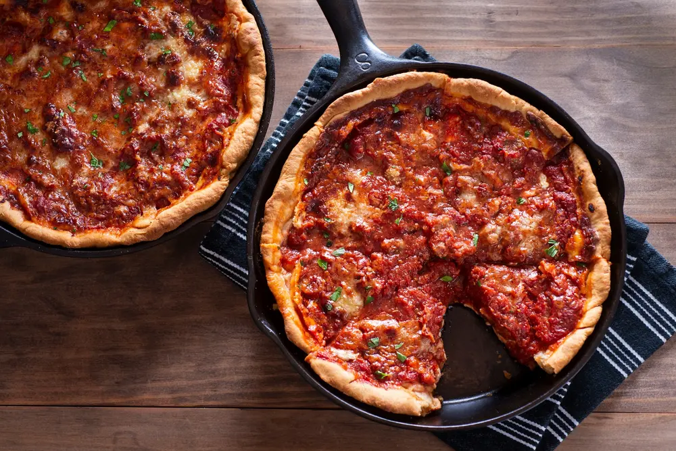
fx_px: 1127
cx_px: 338
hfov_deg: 33.4
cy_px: 226
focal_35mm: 60
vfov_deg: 22.6
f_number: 7.1
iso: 320
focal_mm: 60
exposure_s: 1/160
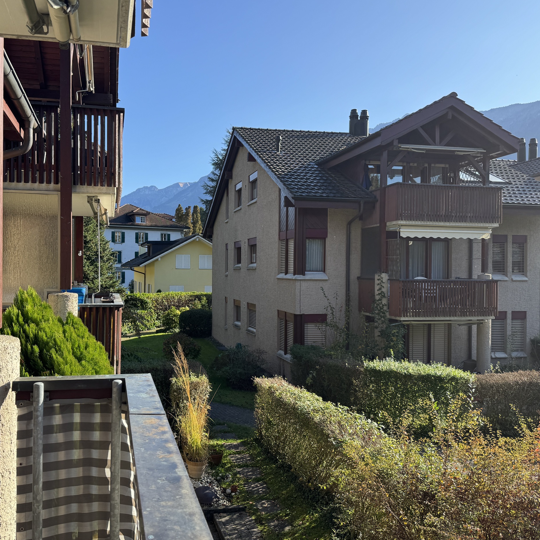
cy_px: 269
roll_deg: -0.2
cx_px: 204
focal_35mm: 29
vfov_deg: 55.6
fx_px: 512
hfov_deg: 55.0
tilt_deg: +0.1
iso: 80
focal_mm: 6.76
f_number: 1.78
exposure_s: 1/1524
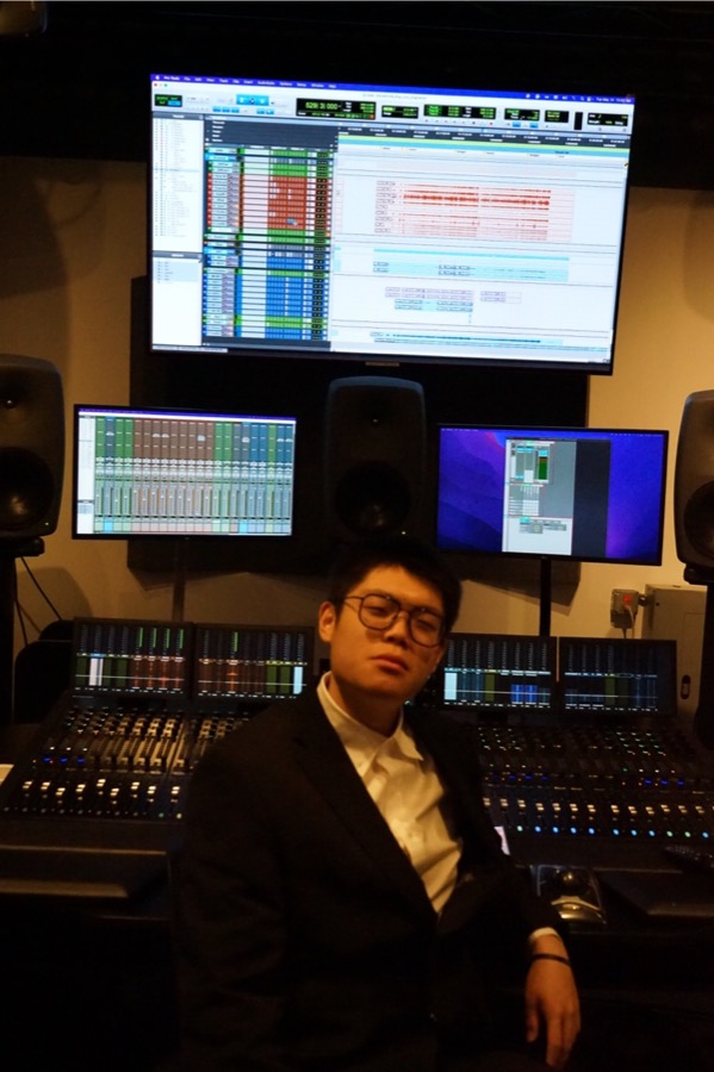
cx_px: 357
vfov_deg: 53.2
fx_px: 1072
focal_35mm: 36
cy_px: 536
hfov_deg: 36.8
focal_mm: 36
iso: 10000
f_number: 5.6
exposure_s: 1/400
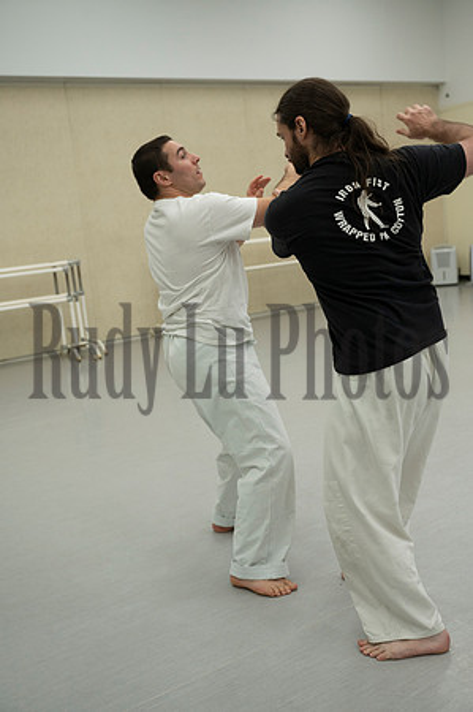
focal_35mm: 39
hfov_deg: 34.1
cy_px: 356
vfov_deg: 49.6
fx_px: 770
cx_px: 236
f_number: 4
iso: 2200
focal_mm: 39
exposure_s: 1/400
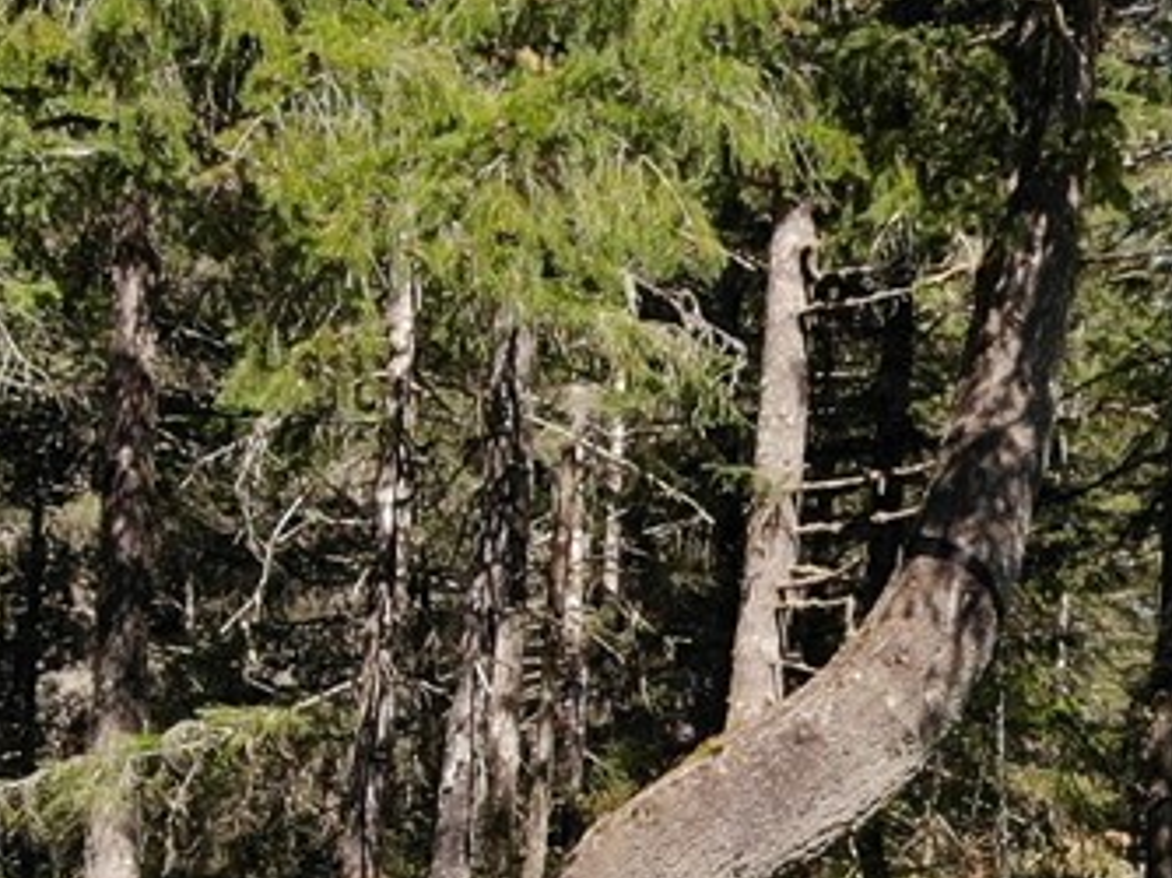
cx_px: 1544
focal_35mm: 115
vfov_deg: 12.7
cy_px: 915
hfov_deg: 16.2
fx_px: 3891
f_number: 2.8
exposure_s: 1/470
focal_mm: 4.5
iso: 100
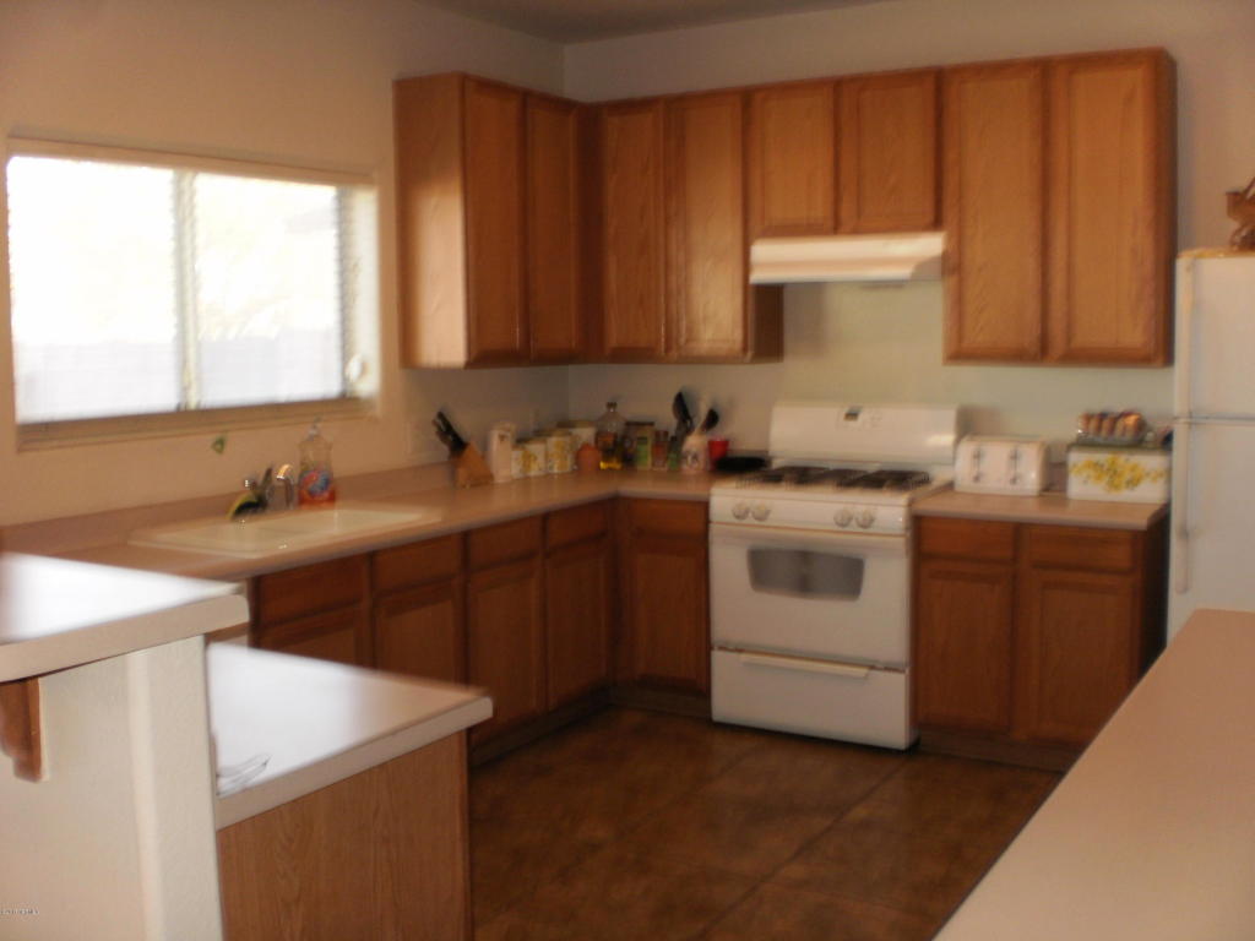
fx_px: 1378
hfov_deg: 49.0
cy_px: 470
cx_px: 628
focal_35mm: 38
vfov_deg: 37.7
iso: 125
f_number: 3.1
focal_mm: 6.3
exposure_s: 1/30
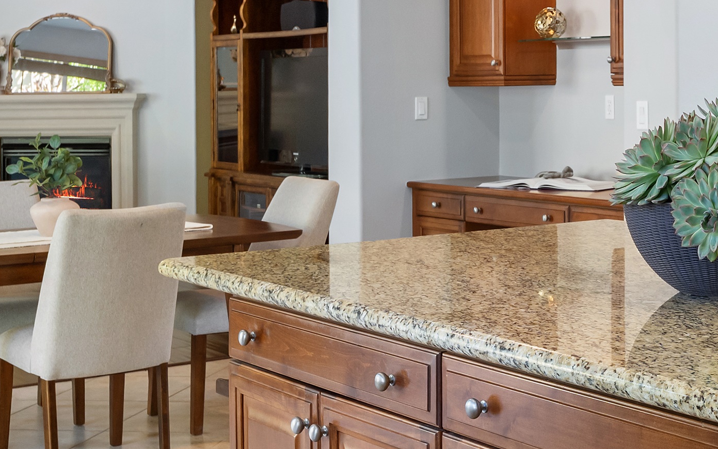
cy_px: 157
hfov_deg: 27.5
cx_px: 606
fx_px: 1429
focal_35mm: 73
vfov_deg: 17.8
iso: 400
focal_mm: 19
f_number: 7.1
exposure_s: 1/5
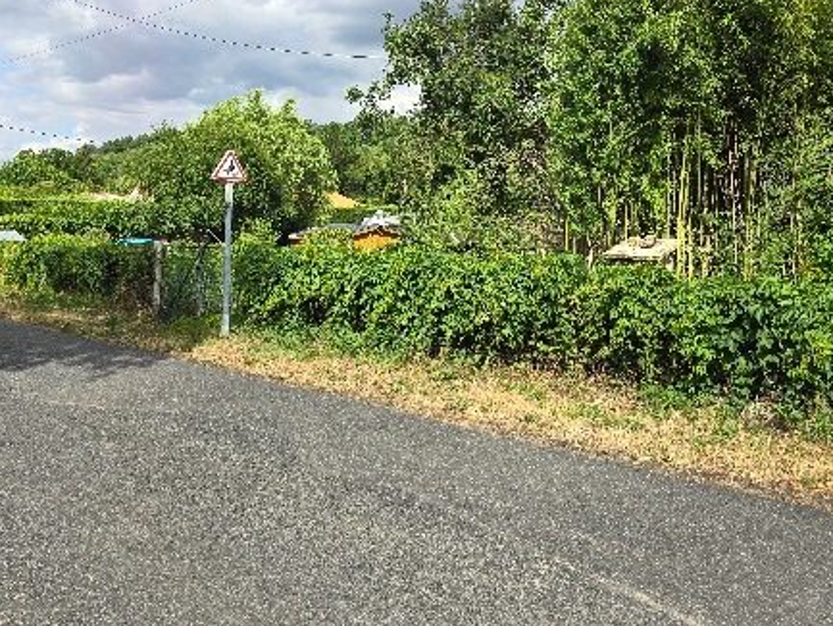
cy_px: 223
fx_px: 818
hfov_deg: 53.7
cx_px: 477
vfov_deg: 41.4
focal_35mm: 34
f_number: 1.7
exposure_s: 1/525
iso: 12
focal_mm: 6.3
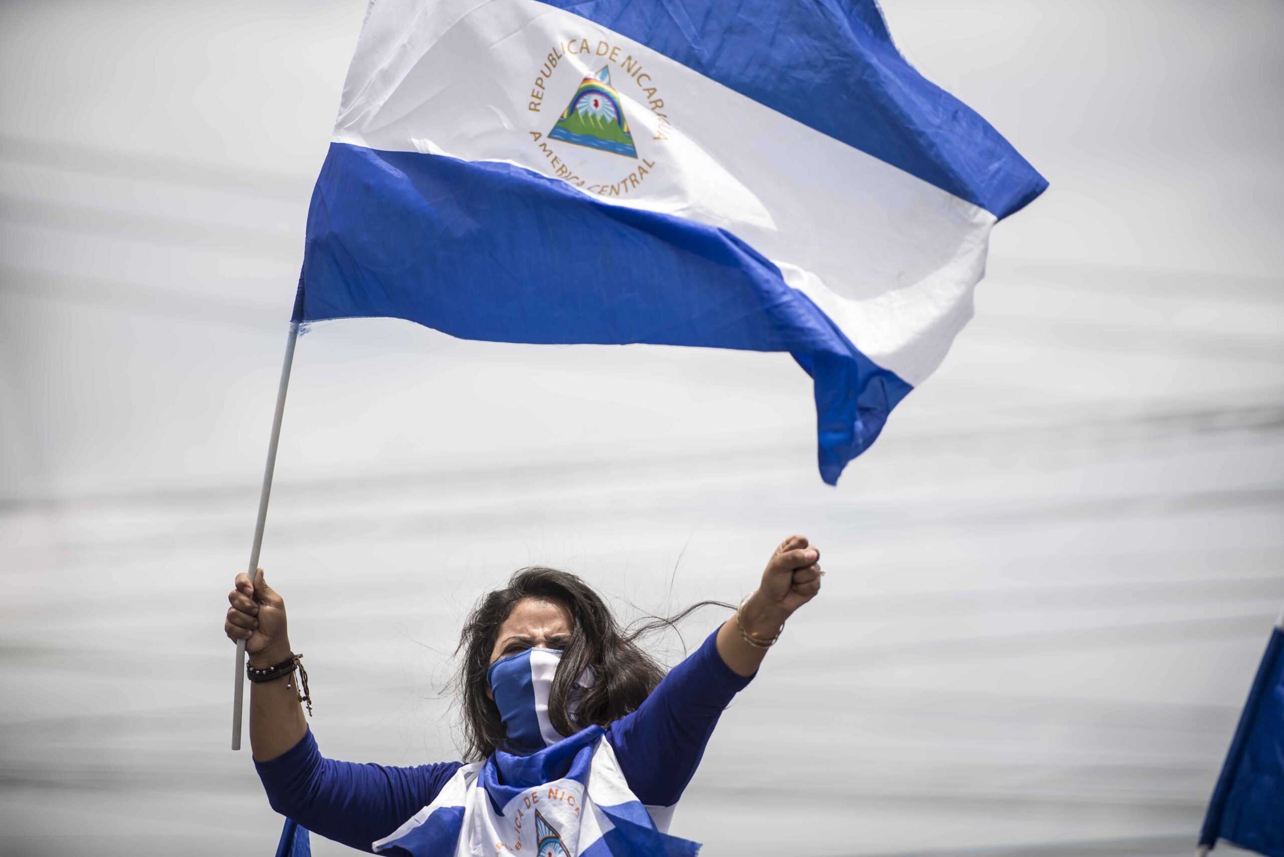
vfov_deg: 6.9
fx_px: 7136
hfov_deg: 10.3
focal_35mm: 200
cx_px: 642
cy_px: 428
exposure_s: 1/1000
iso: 50
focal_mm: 200
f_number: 2.8
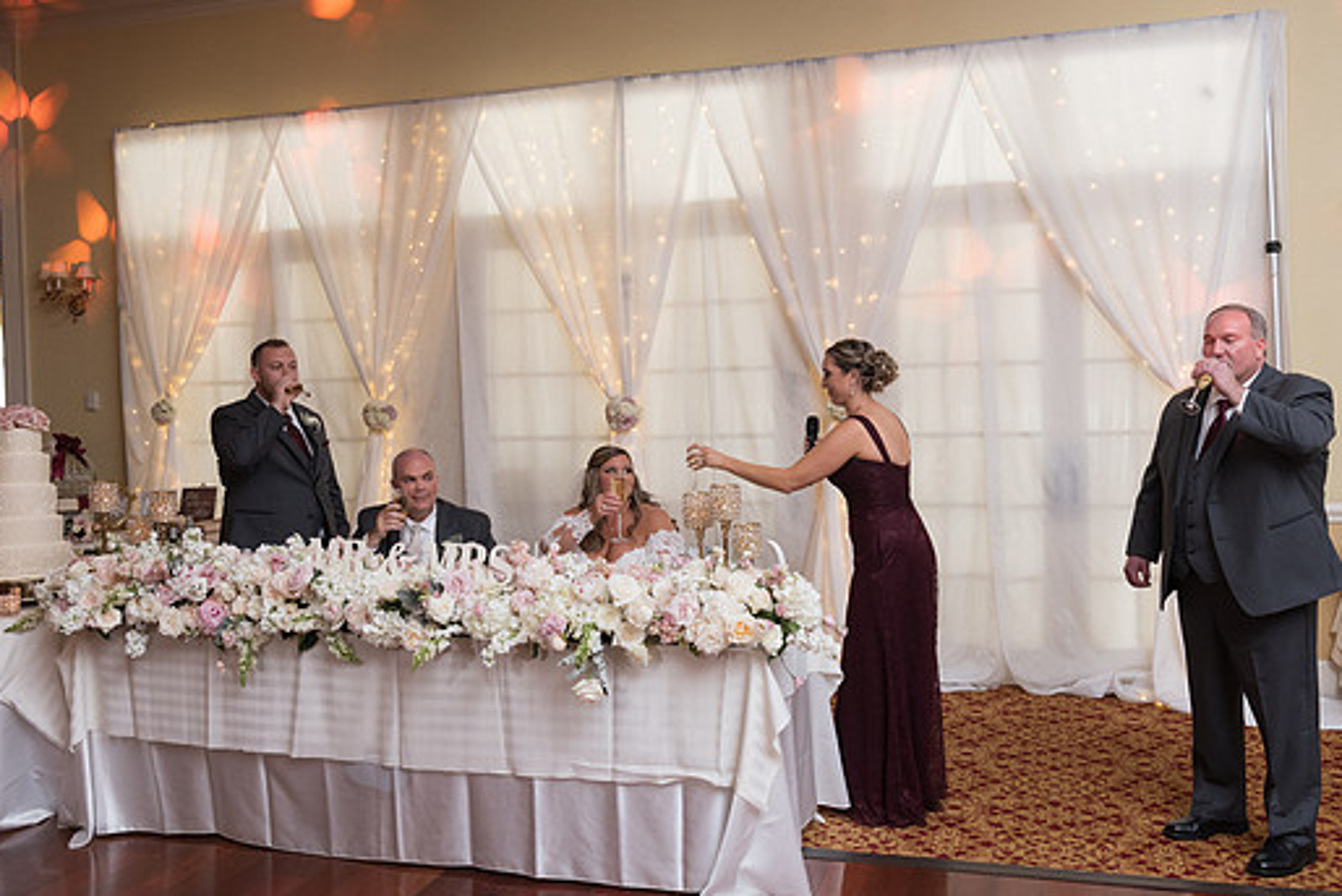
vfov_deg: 37.9
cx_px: 679
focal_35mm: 35
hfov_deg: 54.4
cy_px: 424
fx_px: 1305
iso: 1100
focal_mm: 31
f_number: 5
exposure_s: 1/125
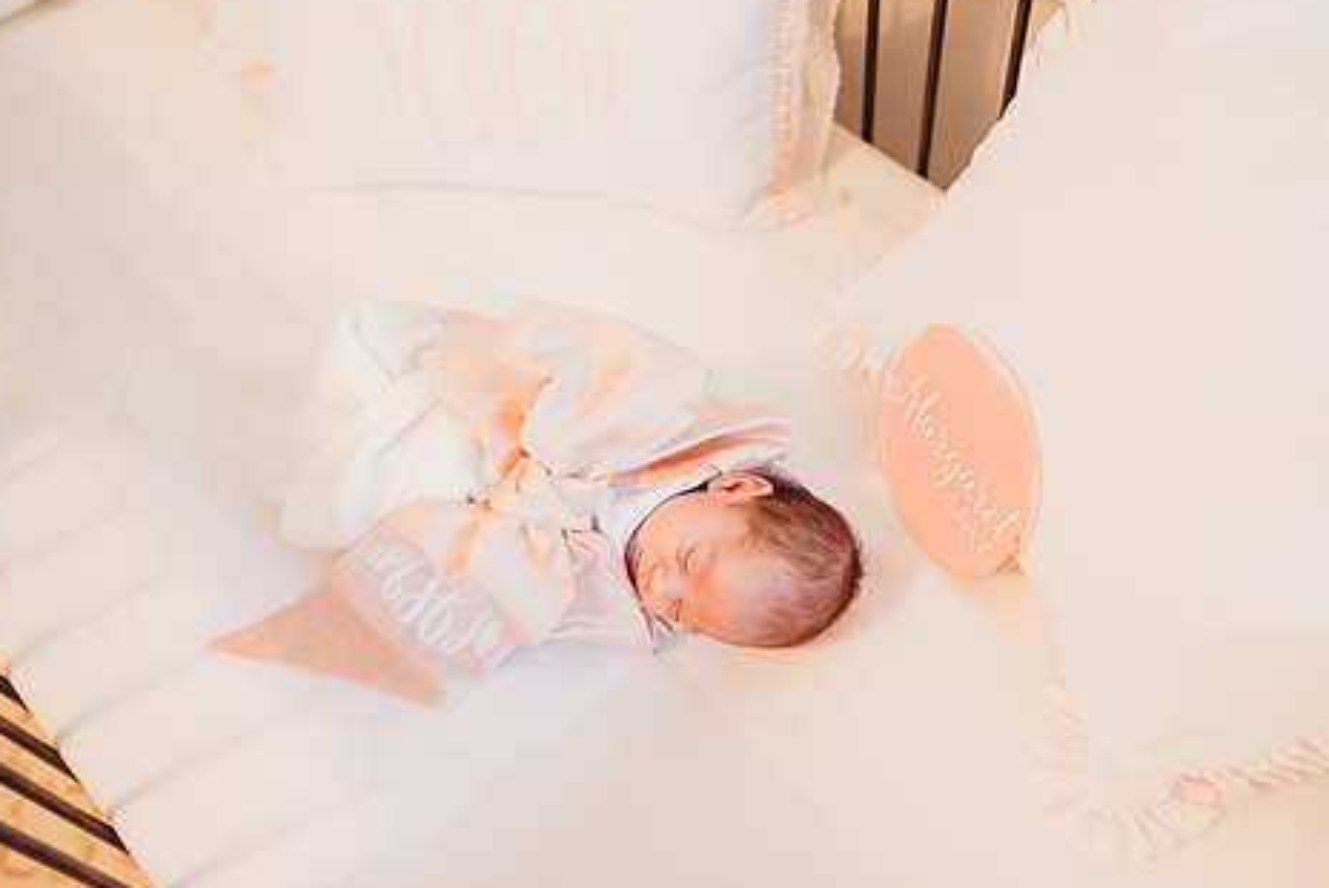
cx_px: 750
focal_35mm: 30
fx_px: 1108
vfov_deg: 43.7
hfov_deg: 61.7
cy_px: 465
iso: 2000
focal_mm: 24
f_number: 2.5
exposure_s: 1/160
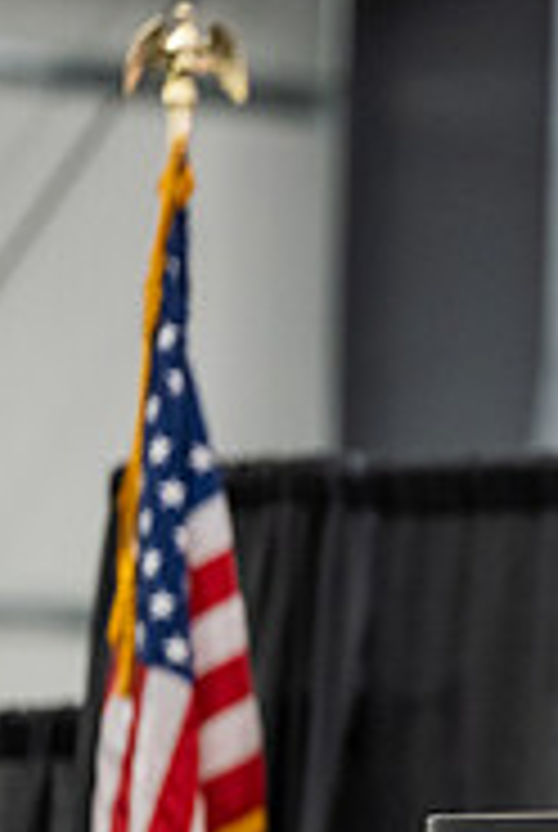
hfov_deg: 2.4
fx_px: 13411
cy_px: 699
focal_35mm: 579
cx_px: 1116
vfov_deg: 3.6
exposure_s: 1/200
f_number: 3.2
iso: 2500
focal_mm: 185
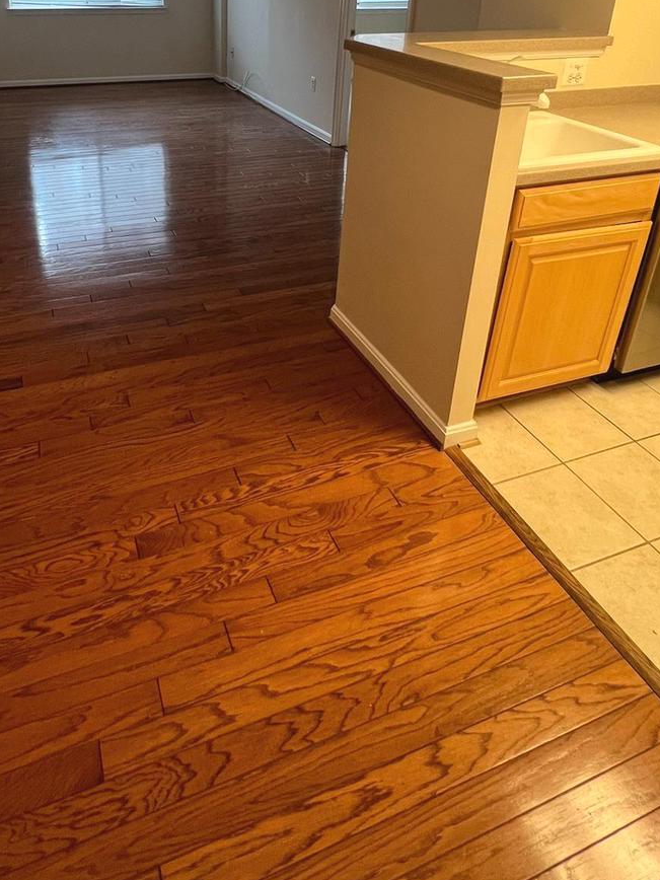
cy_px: 214
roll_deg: -0.3
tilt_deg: -20.8
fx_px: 585
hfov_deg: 58.1
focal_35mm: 23
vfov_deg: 68.8
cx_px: 242
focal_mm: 1.57
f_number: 1.8
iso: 200
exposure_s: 1/60
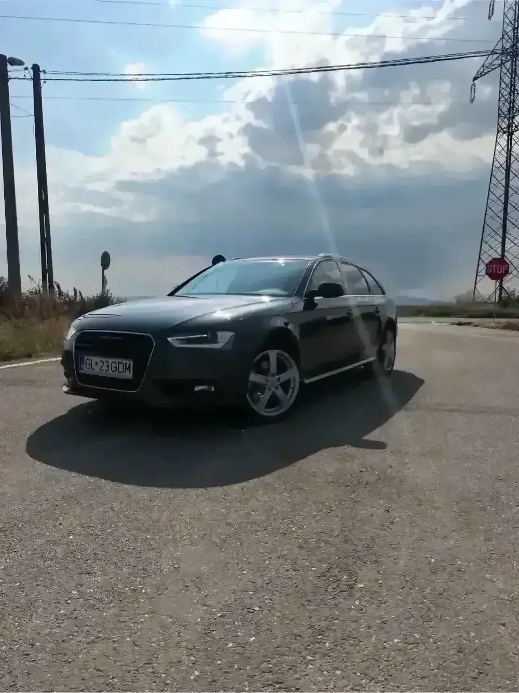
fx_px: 480
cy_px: 346
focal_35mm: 24
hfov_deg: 56.8
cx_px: 260
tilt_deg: -4.5
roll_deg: -1.0
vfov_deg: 71.6
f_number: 1.78
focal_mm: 6.76
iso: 80
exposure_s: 1/11905
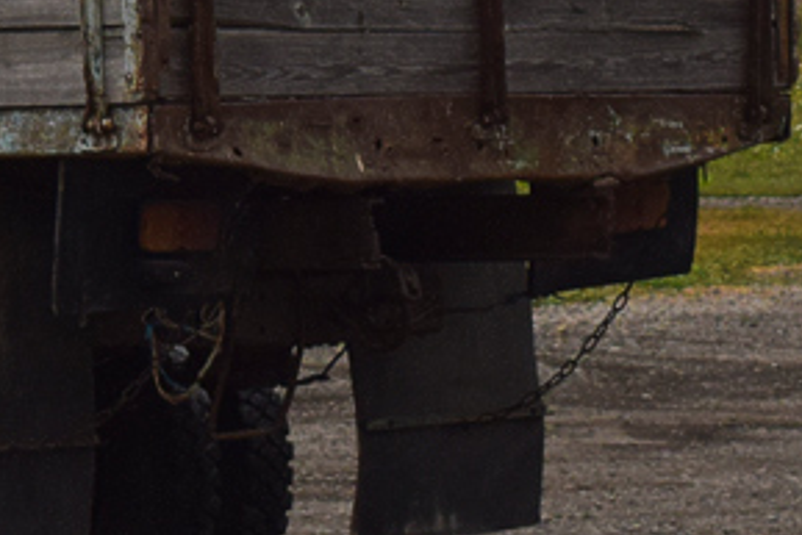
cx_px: -561
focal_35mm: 299
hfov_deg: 6.7
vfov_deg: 4.6
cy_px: -119
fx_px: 6664
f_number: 5.3
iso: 400
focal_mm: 48
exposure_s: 1/500
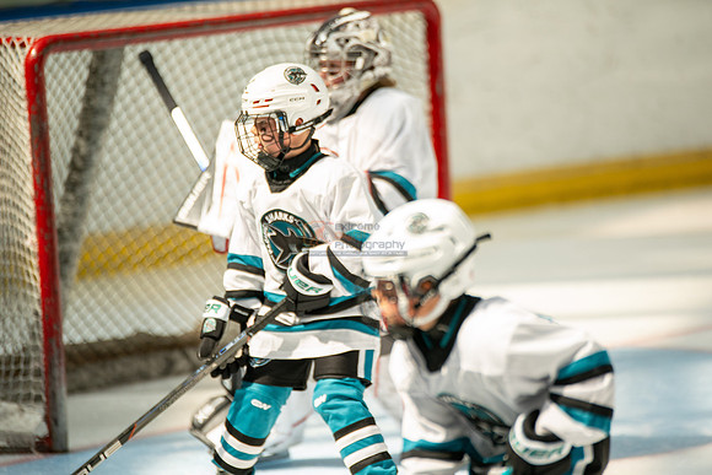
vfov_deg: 4.6
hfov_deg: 6.9
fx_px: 5934
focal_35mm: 300
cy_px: 238
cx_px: 356
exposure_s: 1/3200
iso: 1600
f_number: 3.2
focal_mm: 300
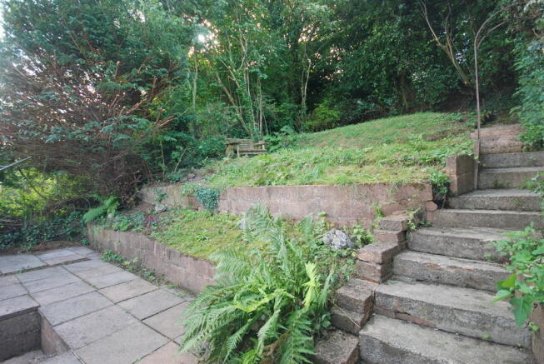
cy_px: 182
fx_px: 227
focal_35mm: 15
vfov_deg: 77.5
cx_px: 272
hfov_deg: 100.3
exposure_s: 1/60
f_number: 4
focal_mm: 10
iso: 220
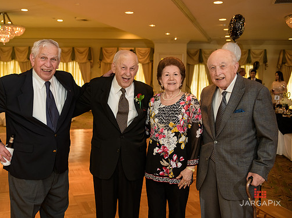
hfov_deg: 47.8
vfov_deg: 36.8
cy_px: 106
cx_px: 126
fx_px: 329
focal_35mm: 39
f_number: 3.2
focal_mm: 35
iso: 1000
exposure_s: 1/125
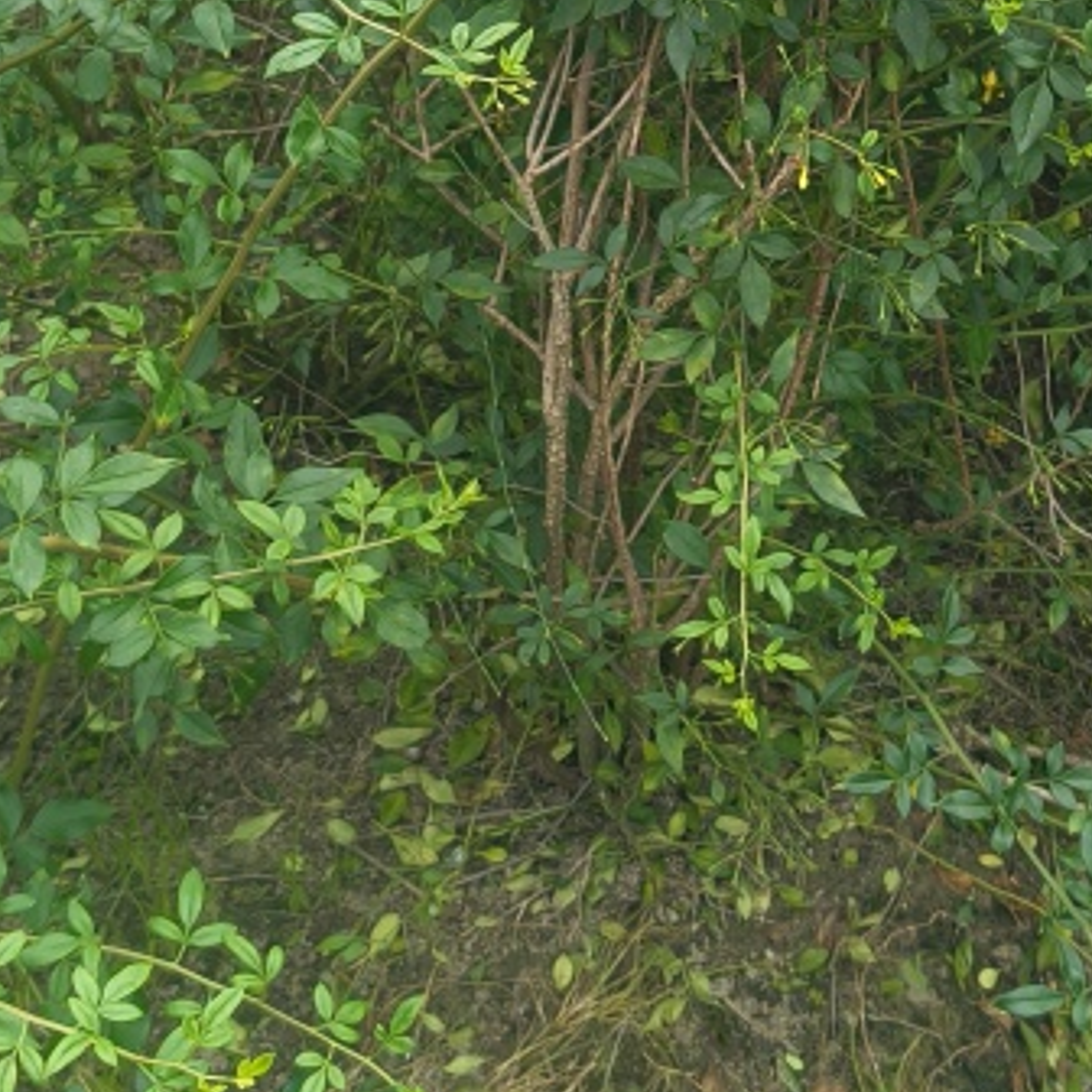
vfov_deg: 22.8
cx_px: 708
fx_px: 2605
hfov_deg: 23.6
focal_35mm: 73
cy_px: 11
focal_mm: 4.84
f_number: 1.8
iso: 80
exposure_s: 1/342
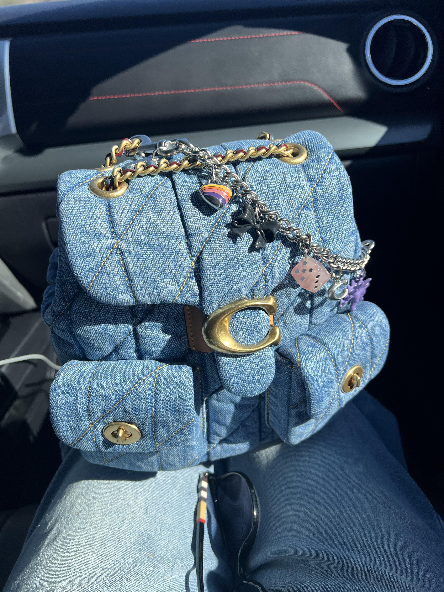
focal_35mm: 26
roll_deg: +4.5
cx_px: 222
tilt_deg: -26.4
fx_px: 445
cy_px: 296
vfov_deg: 67.3
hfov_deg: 53.1
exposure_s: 1/2299
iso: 50
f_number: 1.5
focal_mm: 5.7
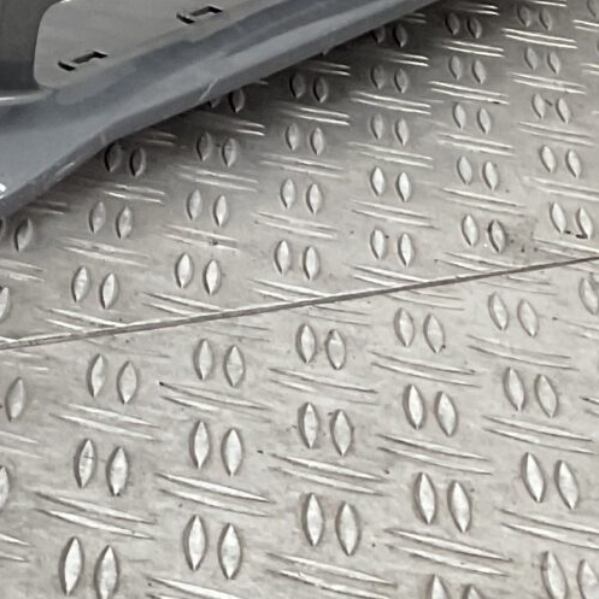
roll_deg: -5.8
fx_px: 2584
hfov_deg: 11.2
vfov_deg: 12.6
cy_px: -262
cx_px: -821
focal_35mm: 132
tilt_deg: -13.2
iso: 32
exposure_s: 1/100
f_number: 1.8
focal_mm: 3
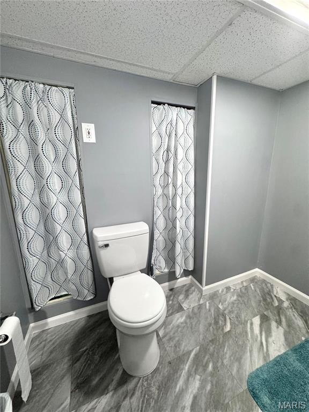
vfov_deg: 102.1
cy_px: 206
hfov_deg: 85.7
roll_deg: +0.7
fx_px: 167
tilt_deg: -12.9
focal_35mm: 14
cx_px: 154
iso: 500
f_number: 2.2
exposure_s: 1/60
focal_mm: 2.22
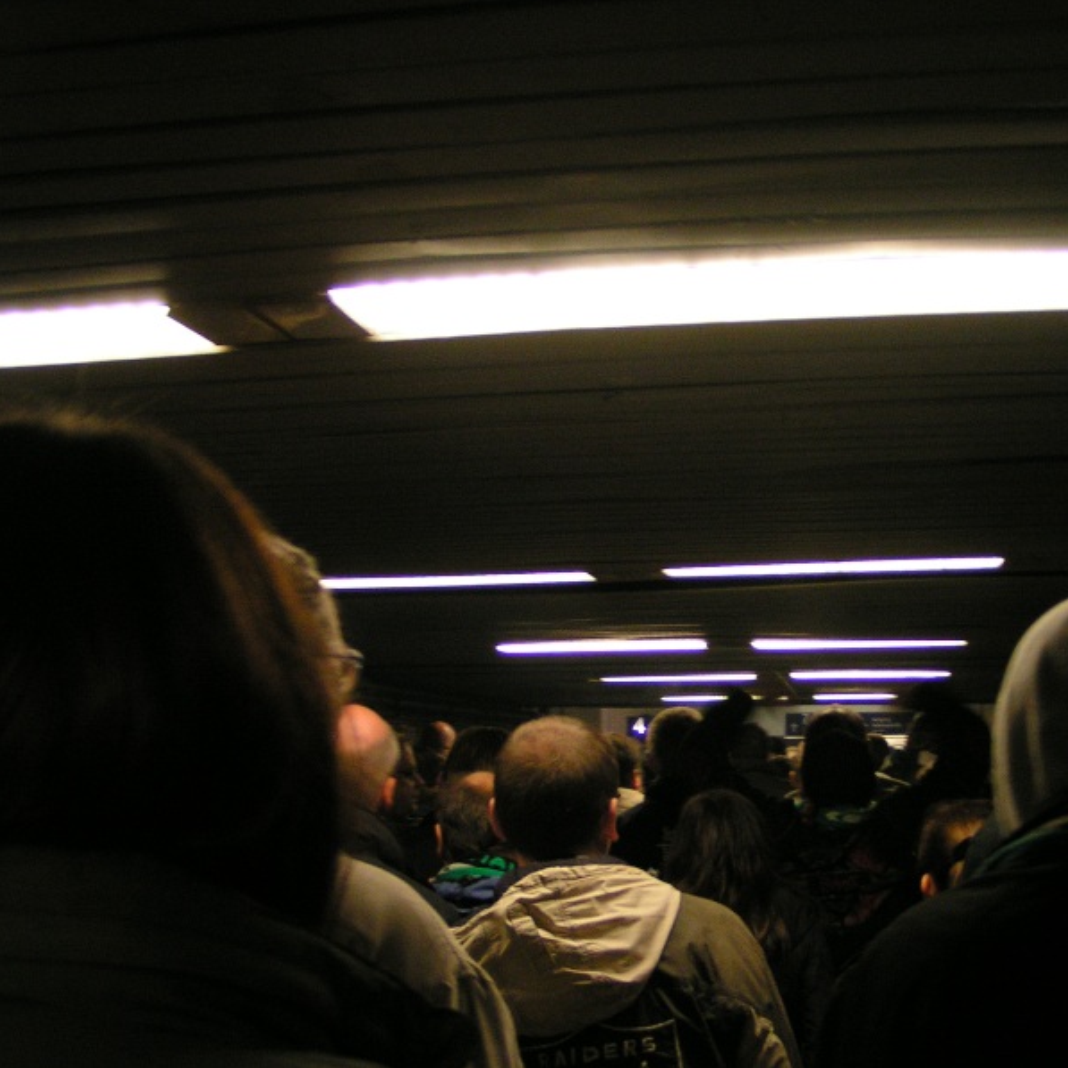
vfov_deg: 37.6
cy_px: 535
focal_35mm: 45
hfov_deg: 37.3
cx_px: 669
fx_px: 1571
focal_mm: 5.8
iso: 200
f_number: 2.8
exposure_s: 1/30
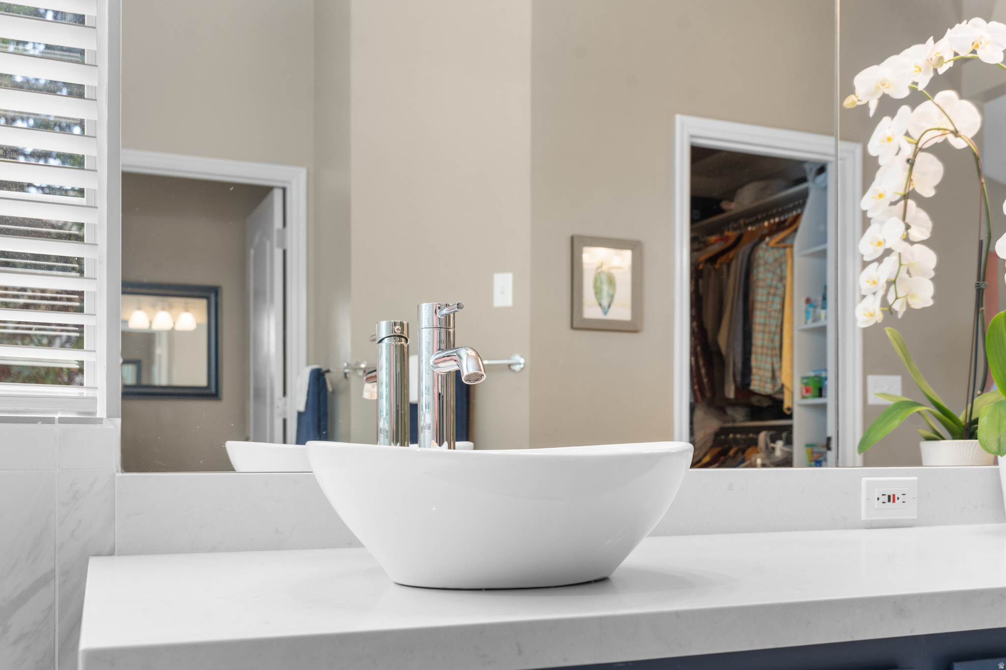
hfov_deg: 53.9
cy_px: 335
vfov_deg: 37.4
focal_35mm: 35
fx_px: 989
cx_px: 503
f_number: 6.3
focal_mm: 35.4
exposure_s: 1/10
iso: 250
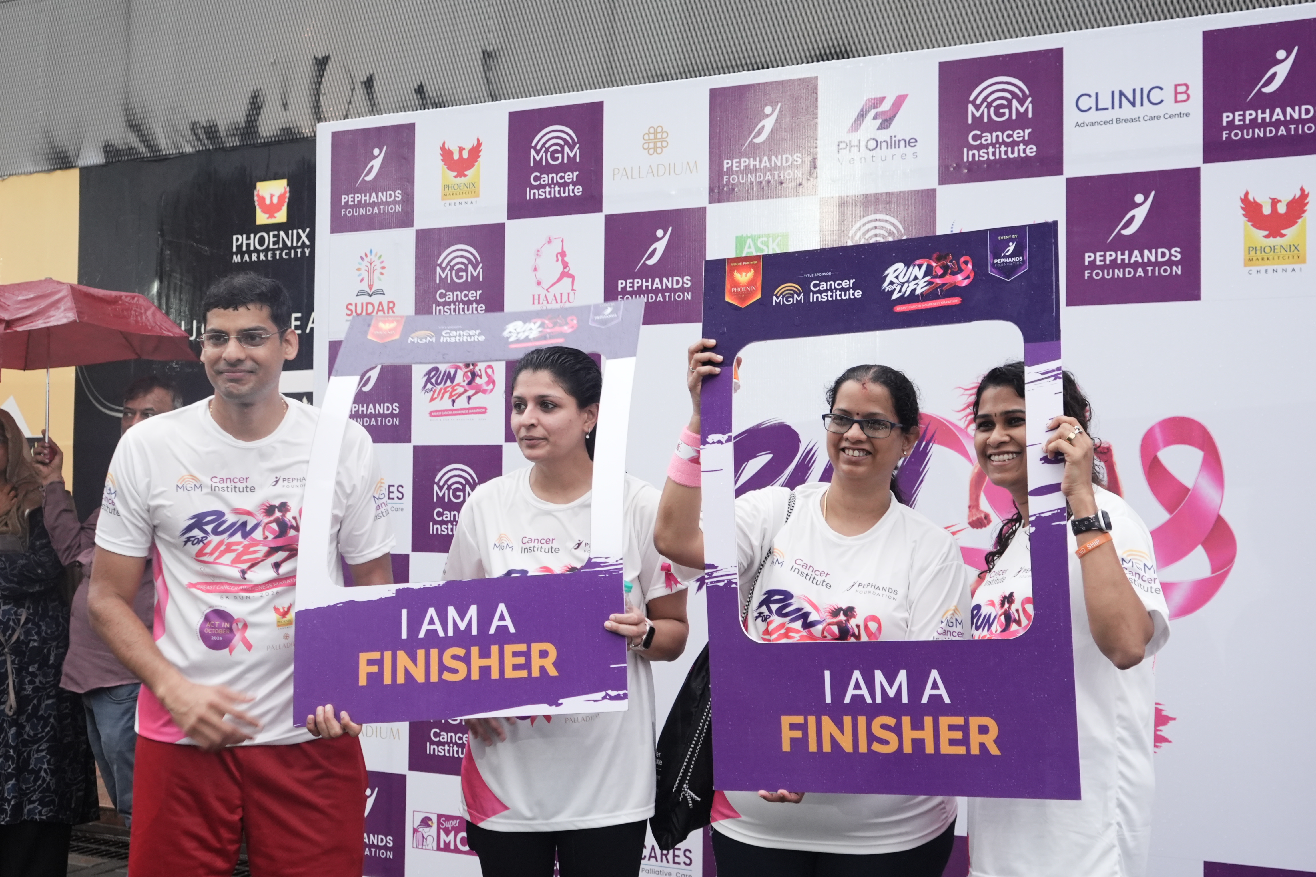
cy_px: 438
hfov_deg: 46.4
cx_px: 658
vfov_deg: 31.9
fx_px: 1535
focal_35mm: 42
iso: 1600
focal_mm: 28
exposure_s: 1/125
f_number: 4
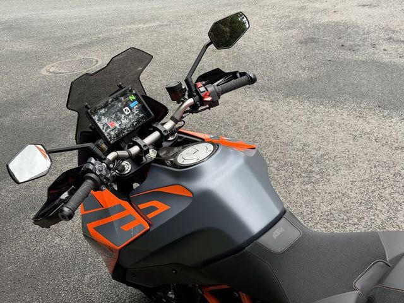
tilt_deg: -22.5
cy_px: 152
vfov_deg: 30.3
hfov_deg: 39.7
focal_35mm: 48
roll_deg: +6.1
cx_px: 202
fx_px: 560
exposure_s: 1/121
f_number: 1.78
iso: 50
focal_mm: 6.76
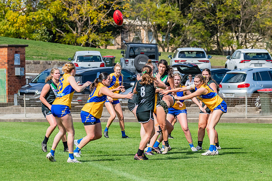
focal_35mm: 321
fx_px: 2429
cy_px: 110
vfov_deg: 4.3
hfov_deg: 6.4
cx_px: 176
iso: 800
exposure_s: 1/1600
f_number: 9
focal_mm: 240
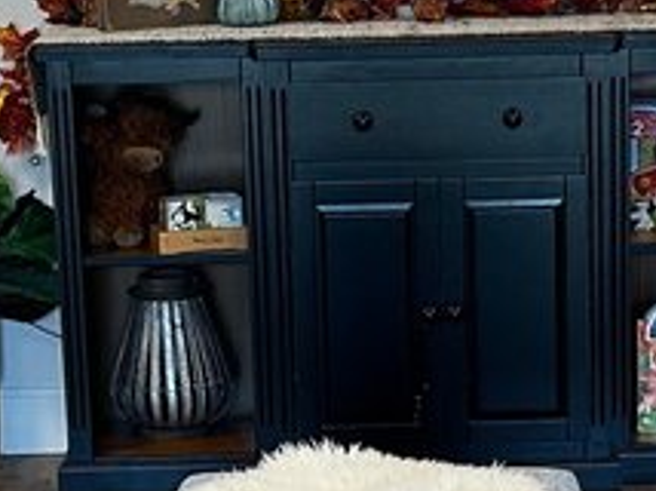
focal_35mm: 146
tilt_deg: -12.3
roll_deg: +1.1
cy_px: 427
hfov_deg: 13.5
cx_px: 438
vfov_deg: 10.1
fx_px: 2764
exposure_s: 1/120
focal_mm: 5.7
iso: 125
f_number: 1.5
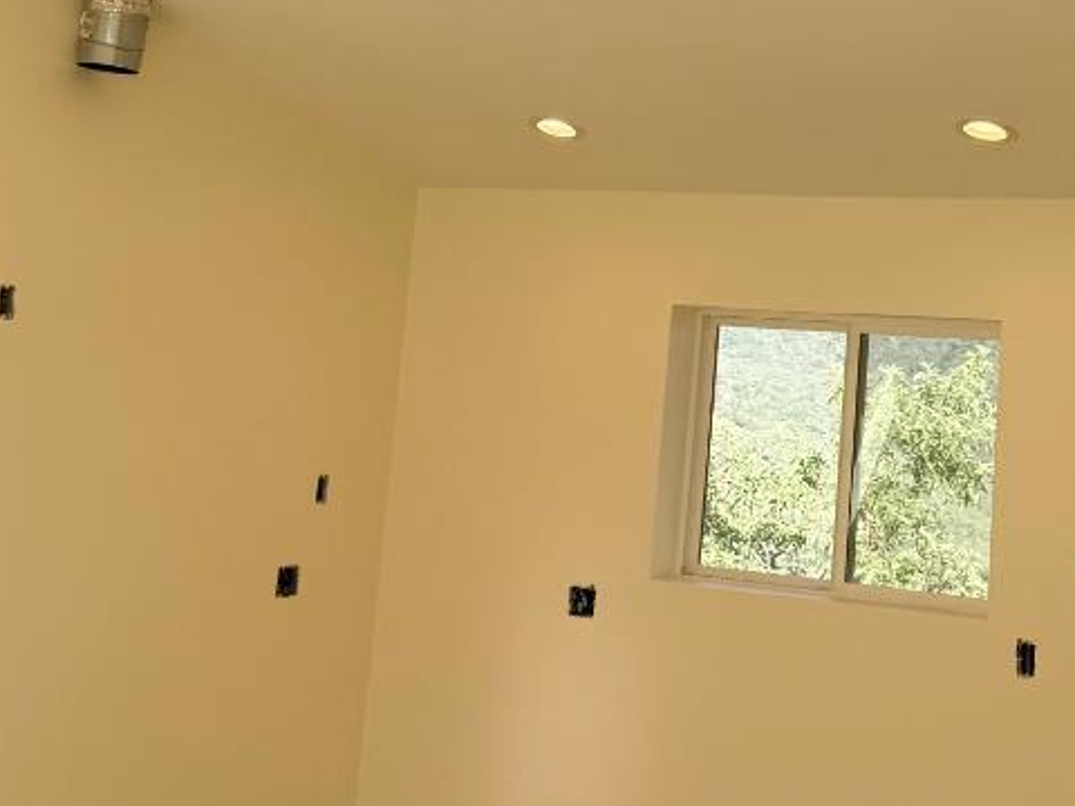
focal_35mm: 75
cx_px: 768
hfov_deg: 25.8
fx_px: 2329
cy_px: -21
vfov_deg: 19.0
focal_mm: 6.76
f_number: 1.78
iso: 80
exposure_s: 1/898
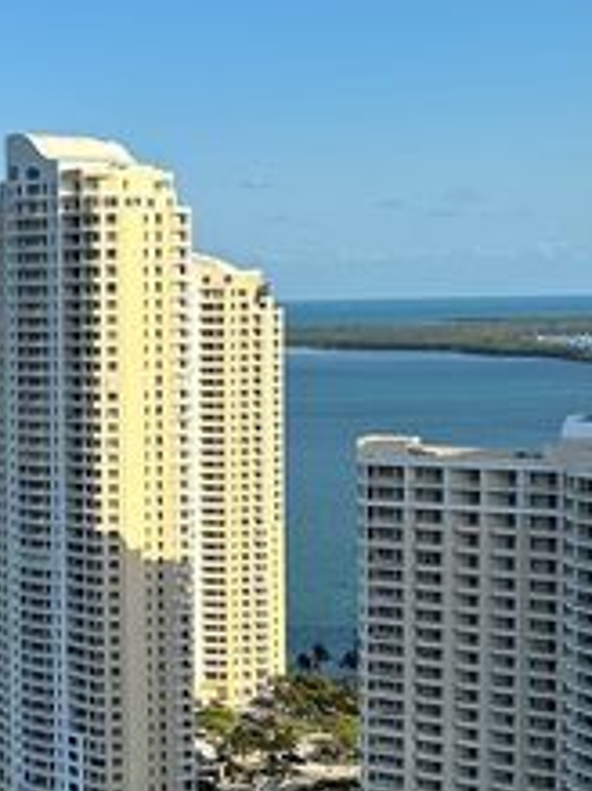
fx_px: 1666
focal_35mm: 73
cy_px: 410
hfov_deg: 18.9
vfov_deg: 26.7
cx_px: -148
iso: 80
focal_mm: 6.86
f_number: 1.78
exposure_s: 1/4184
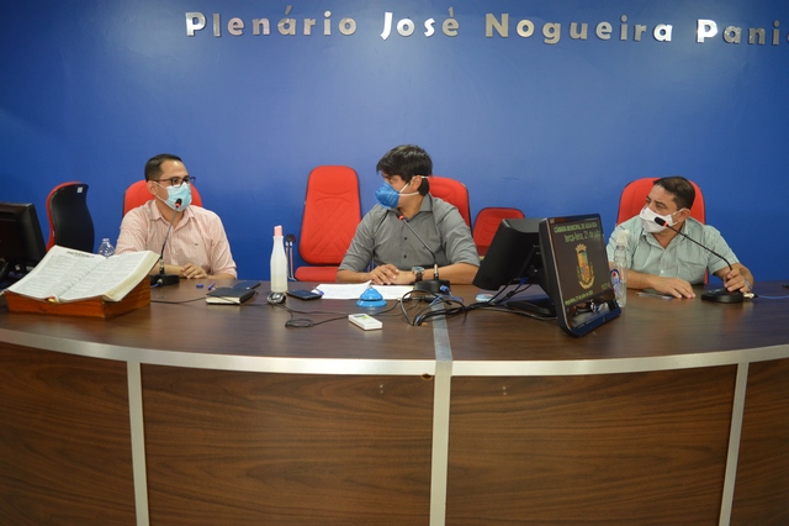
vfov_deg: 47.9
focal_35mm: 27
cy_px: 263
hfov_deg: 67.4
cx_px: 394
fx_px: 591
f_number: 3.5
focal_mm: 18
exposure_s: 1/15
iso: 640
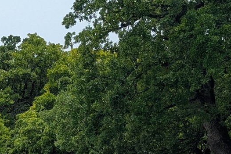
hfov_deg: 20.6
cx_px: -62
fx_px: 584
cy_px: 262
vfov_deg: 13.7
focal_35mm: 91
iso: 20
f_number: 1.68
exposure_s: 1/1408
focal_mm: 6.9
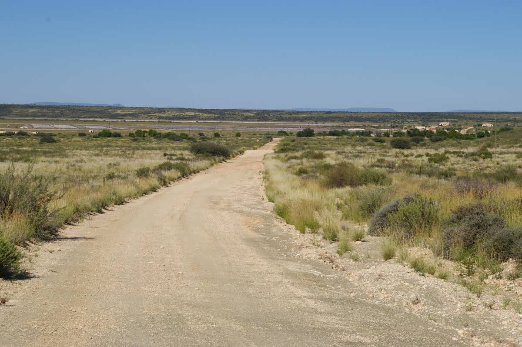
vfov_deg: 16.5
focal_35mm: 82
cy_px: 174
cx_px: 261
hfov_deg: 24.6
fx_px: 1195
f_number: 11
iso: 200
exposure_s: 1/350
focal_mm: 55
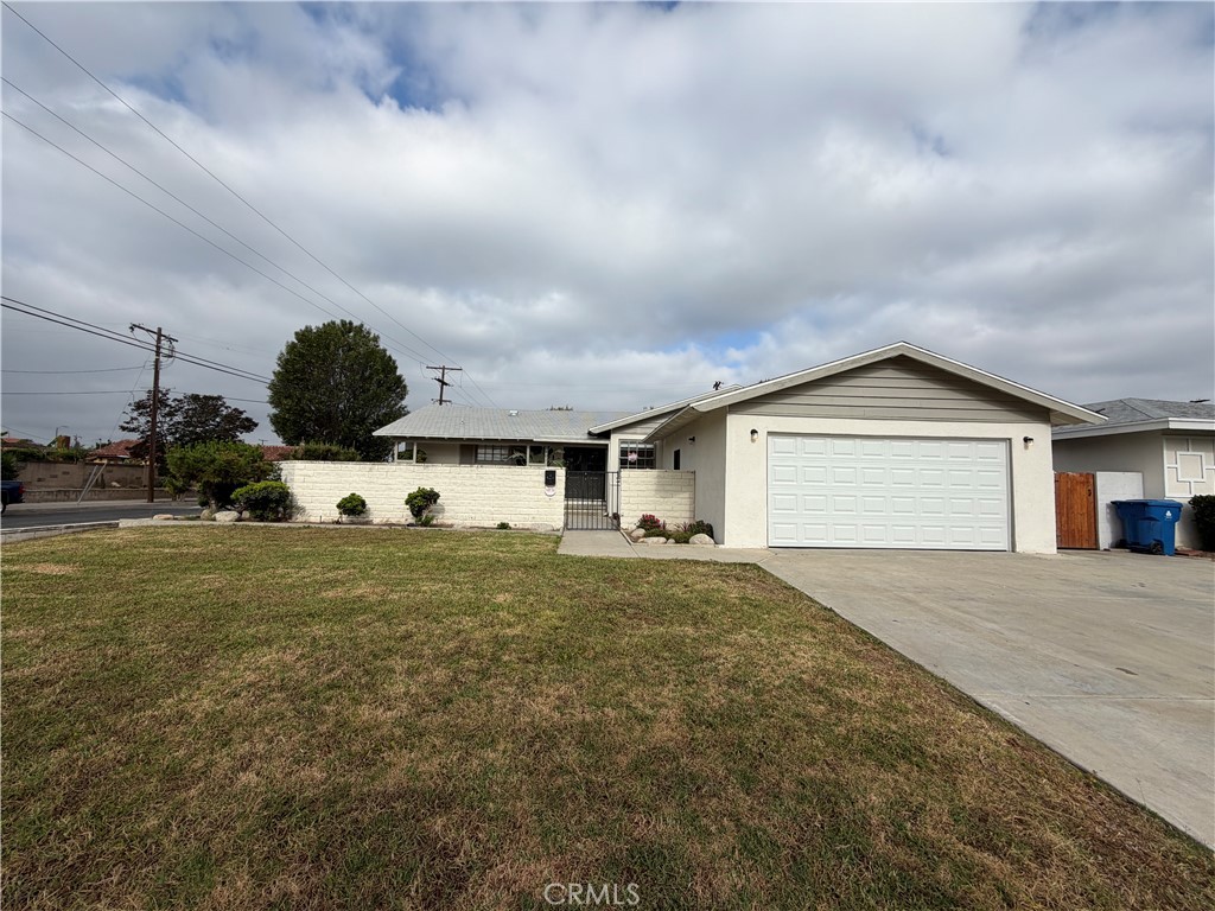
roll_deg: -1.3
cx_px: 608
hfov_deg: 102.1
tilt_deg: +3.5
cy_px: 456
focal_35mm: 14
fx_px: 491
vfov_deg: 85.7
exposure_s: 1/1050
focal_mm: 2.22
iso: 20
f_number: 2.2
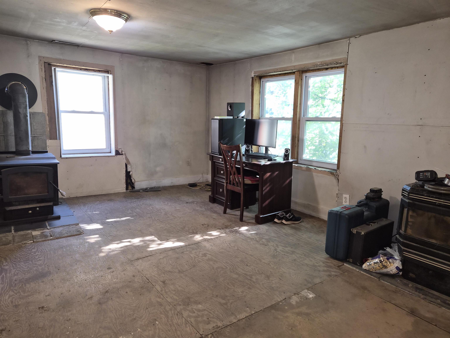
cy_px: 169
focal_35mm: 23
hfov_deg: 73.9
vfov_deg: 58.9
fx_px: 299
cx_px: 225
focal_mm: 5.4
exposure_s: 1/40
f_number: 1.8
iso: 100
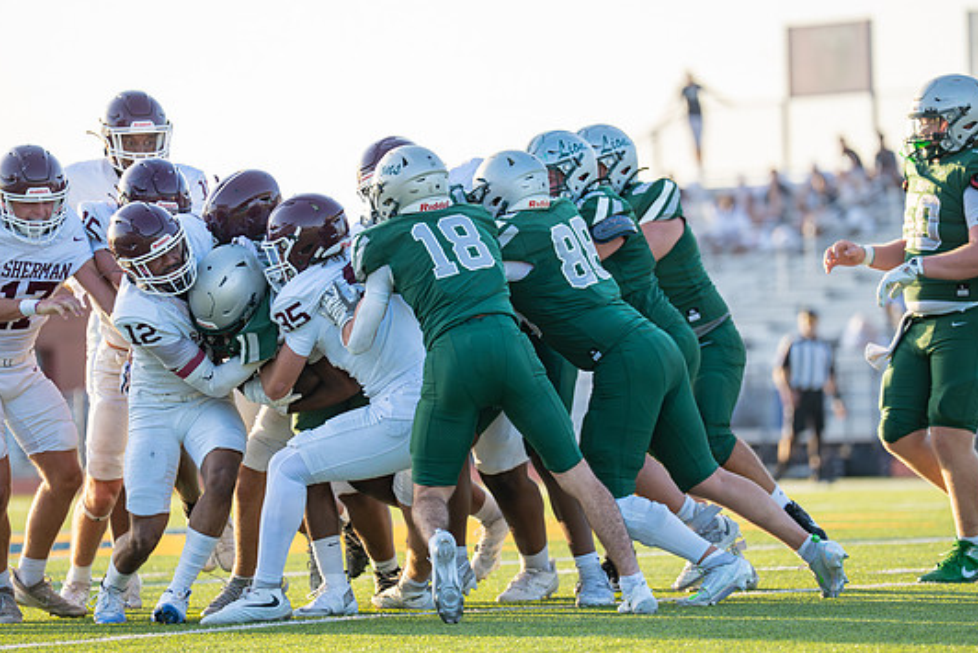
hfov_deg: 7.9
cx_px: 518
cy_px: 301
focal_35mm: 260
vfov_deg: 5.3
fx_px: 7065
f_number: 2.8
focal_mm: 200
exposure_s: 1/1600
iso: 500
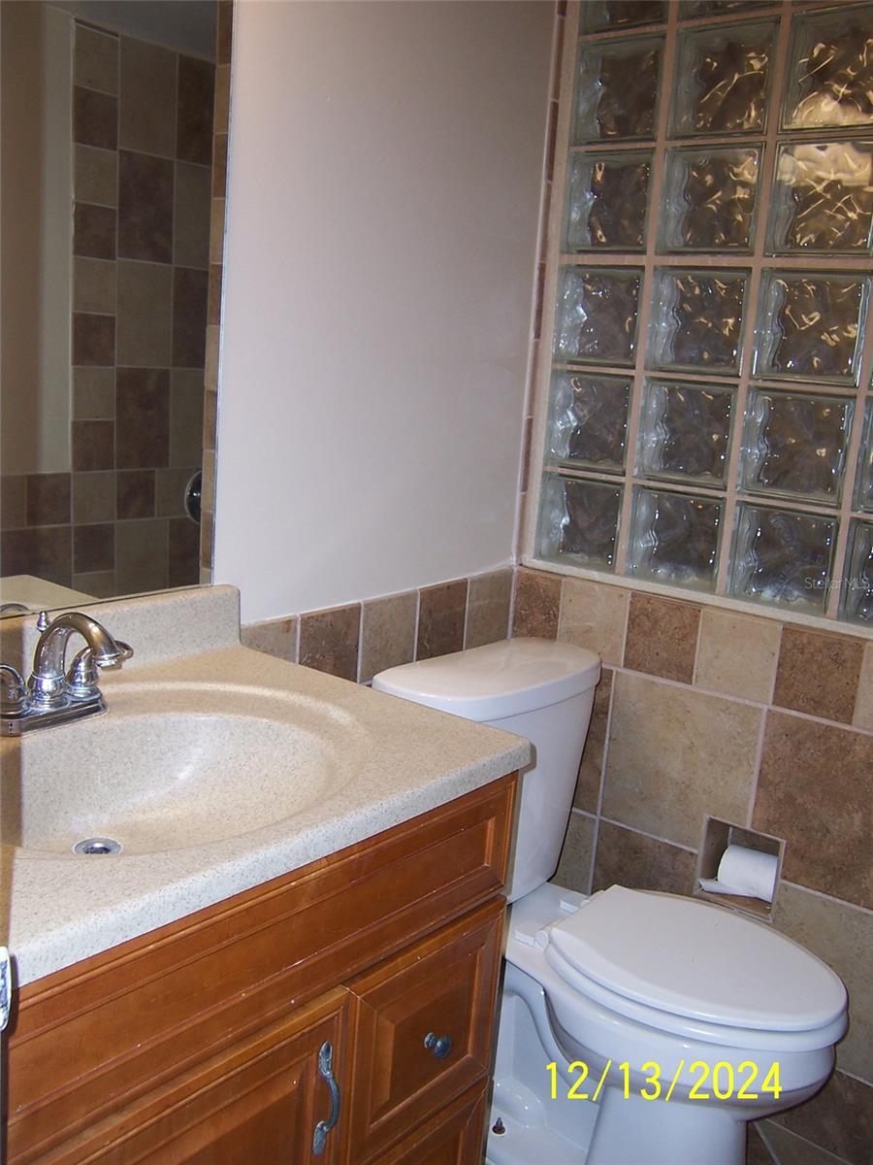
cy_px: 582
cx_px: 436
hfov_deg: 42.9
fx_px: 1110
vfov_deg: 55.4
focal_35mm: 33
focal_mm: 5.5
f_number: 2.8
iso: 80
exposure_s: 1/60
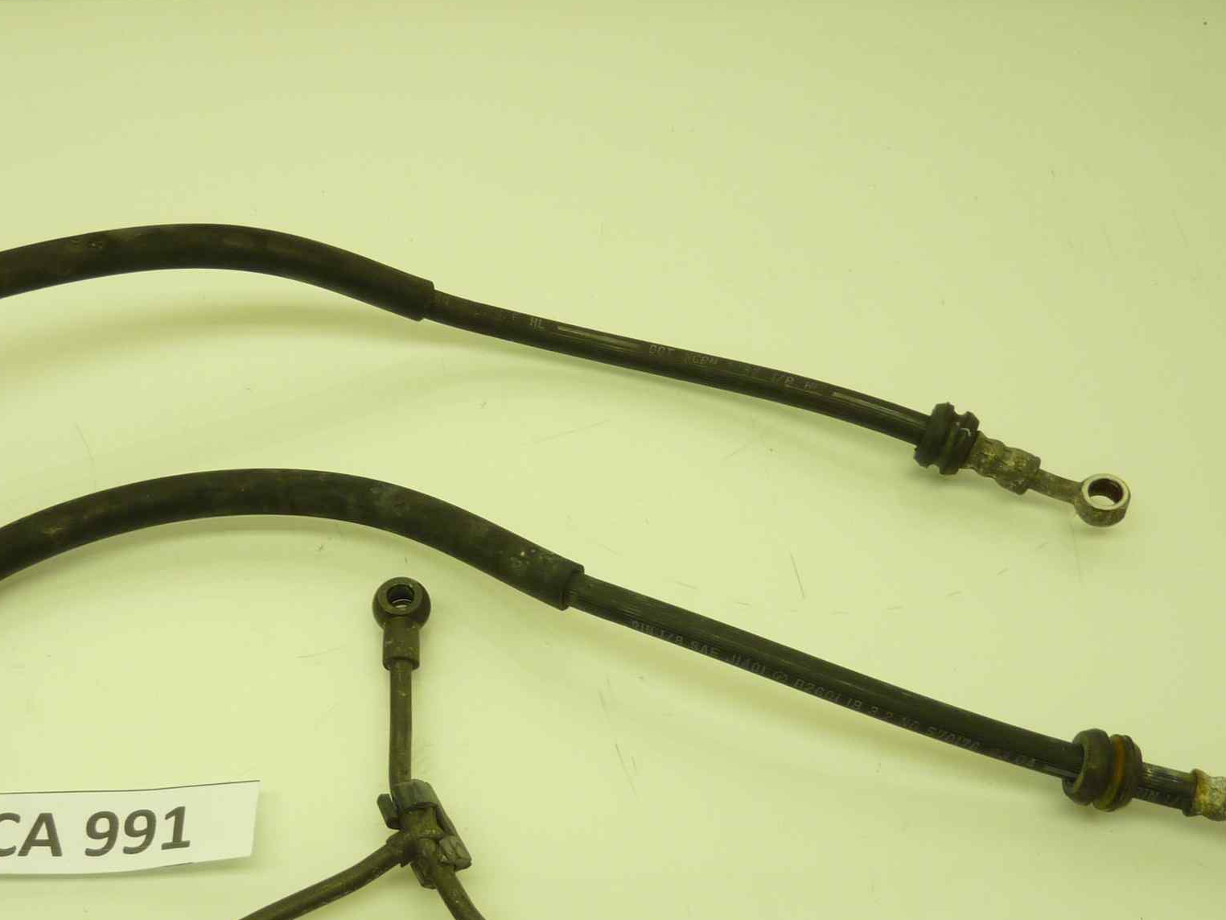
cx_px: 430
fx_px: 1488
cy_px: 583
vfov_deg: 34.2
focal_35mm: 42
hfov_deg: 44.3
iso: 80
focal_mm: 4.1
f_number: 3.3
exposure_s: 1/30
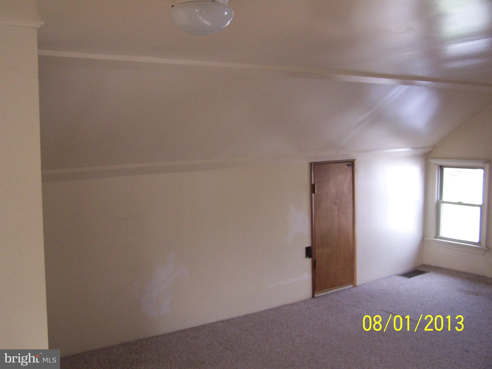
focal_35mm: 38
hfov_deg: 49.0
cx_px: 246
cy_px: 184
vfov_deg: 37.7
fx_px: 540
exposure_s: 1/15
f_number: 2.8
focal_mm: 6.3
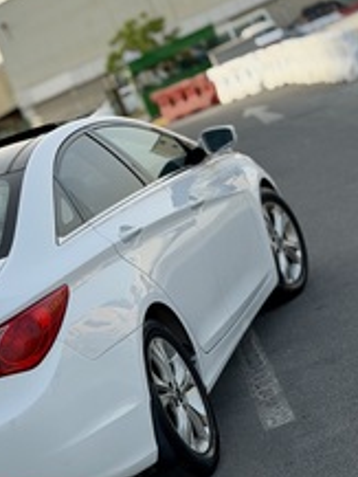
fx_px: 1391
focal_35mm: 101
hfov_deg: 14.4
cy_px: 265
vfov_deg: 19.4
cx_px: -1
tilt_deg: -4.8
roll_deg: +24.7
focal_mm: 6.76
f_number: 1.78
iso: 64
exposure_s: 1/1931
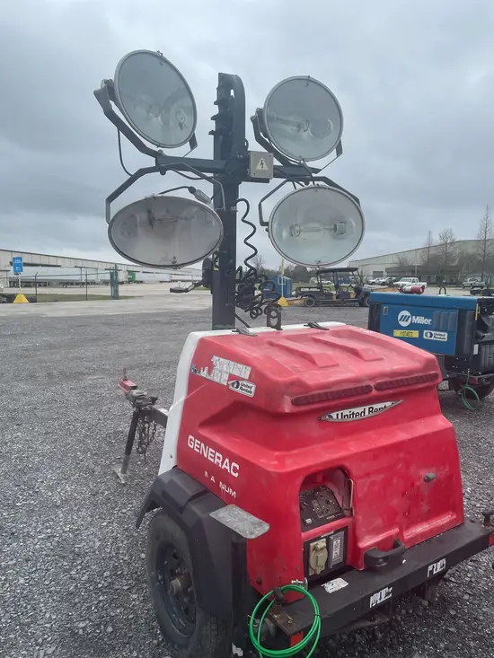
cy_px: 329
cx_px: 247
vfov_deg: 67.3
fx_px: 495
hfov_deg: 53.1
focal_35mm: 26
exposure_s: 1/1435
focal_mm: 4.2
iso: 32
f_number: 1.6
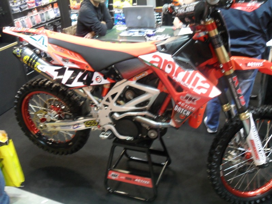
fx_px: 275
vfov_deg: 40.7
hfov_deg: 52.6
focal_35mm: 35
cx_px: 136
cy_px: 102
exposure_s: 1/15
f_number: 2.8
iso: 240
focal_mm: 6.2
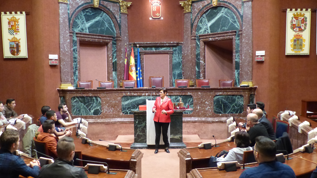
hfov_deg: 59.5
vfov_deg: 35.6
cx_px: 158
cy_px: 93
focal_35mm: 33
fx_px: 277
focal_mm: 5.4
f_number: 2.8
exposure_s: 1/30
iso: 800
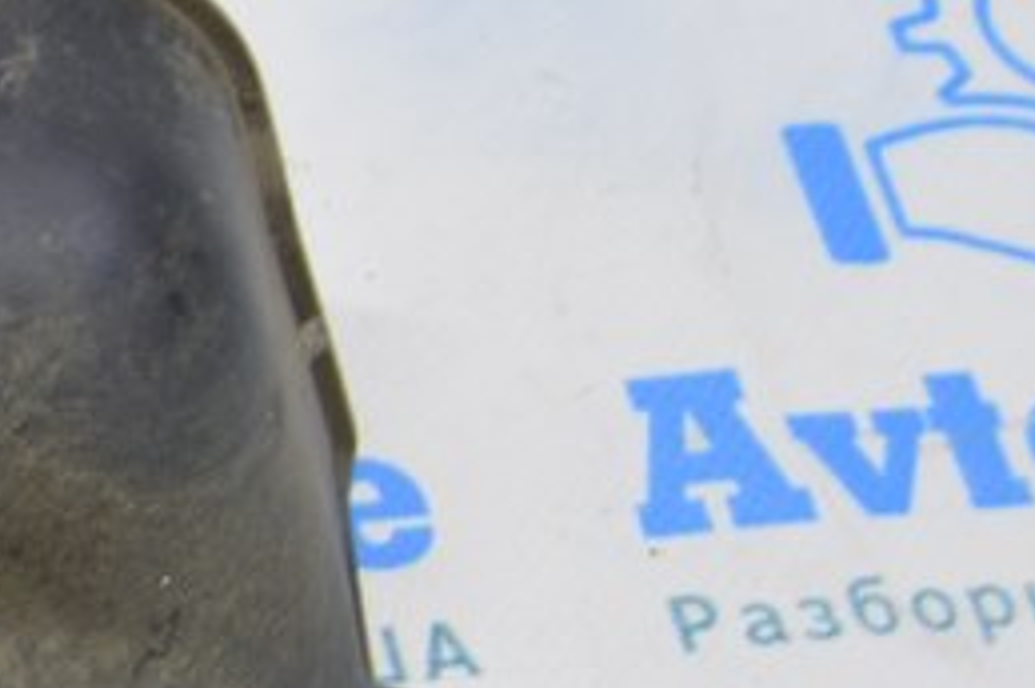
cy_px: 590
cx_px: -863
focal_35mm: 154
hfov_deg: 12.2
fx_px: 4422
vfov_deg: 8.9
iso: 400
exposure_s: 1/20
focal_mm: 26
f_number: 5.6
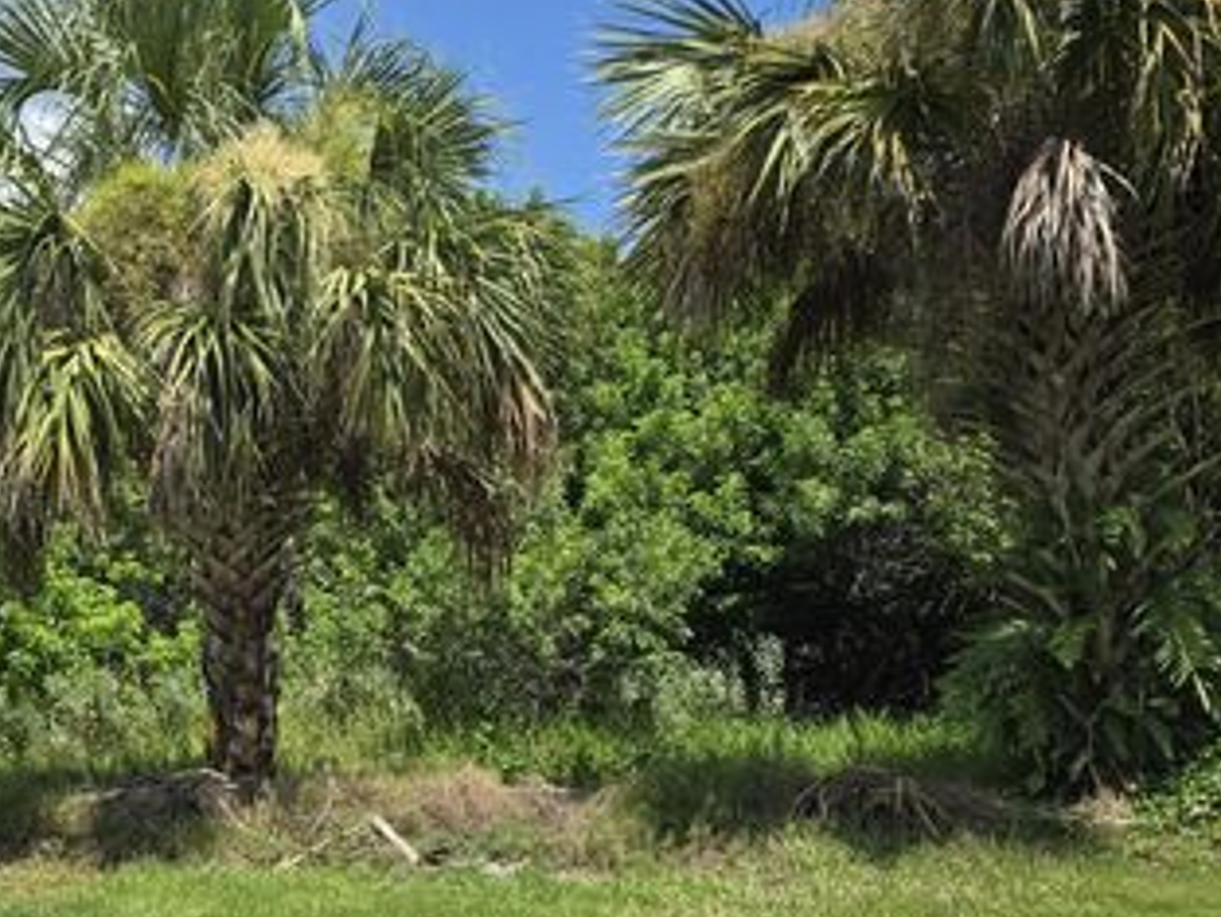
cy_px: 570
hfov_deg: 39.6
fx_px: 1658
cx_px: 347
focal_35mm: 47
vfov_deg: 30.8
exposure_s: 1/834
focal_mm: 6.3
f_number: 1.7
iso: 12
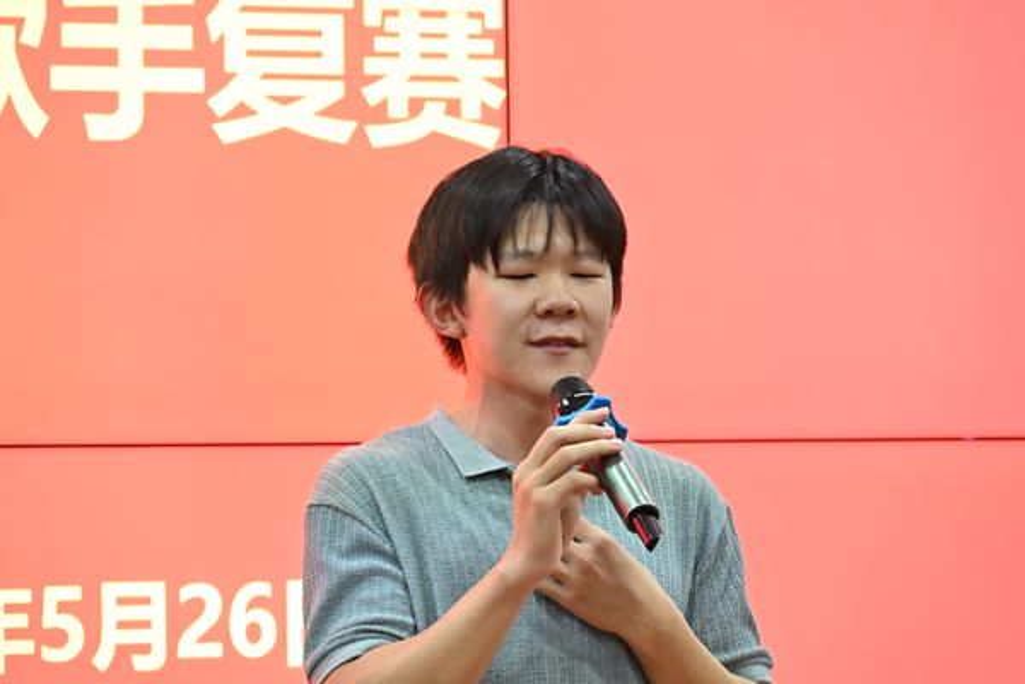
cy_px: 342
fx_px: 6605
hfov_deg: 8.9
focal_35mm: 232
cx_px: 512
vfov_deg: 5.9
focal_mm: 155
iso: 6400
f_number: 8
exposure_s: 1/80
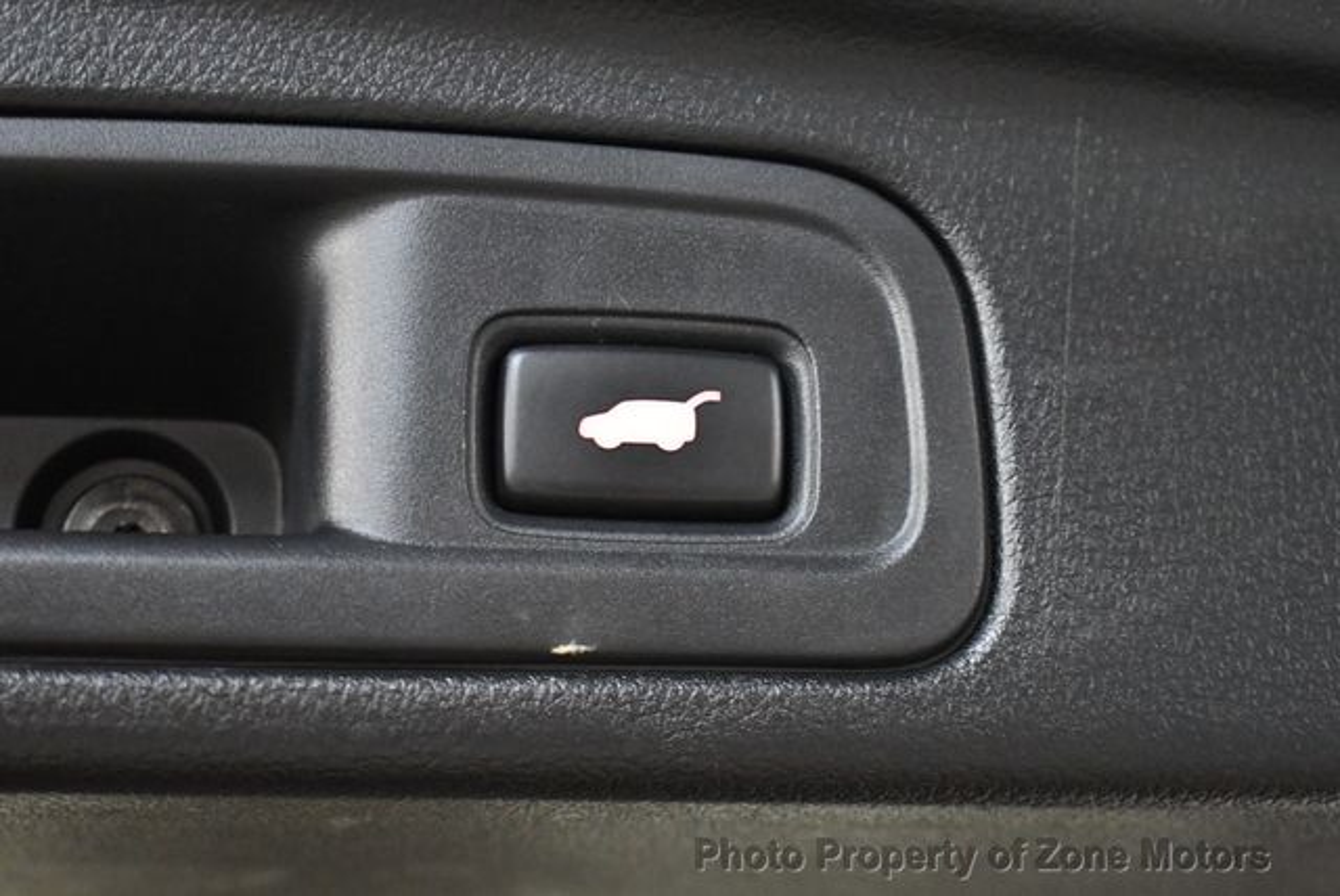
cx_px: 670
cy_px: 448
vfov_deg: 17.1
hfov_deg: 25.3
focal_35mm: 80
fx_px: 2980
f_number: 4.8
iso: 4500
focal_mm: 40
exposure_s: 1/60
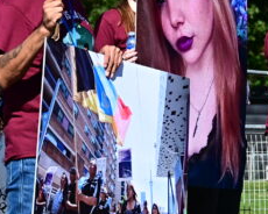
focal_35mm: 363
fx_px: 2879
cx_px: 330
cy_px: -19
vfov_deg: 4.3
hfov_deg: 5.3
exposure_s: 1/4000
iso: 280
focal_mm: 58
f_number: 4
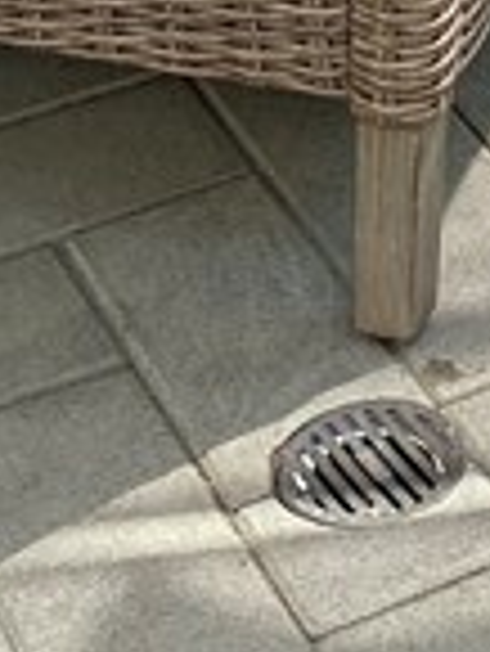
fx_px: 3449
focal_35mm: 183
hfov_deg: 7.9
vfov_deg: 8.9
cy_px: -1273
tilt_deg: -11.1
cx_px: 850
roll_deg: +0.6
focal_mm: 4.25
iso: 32
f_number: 1.8
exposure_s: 1/1053
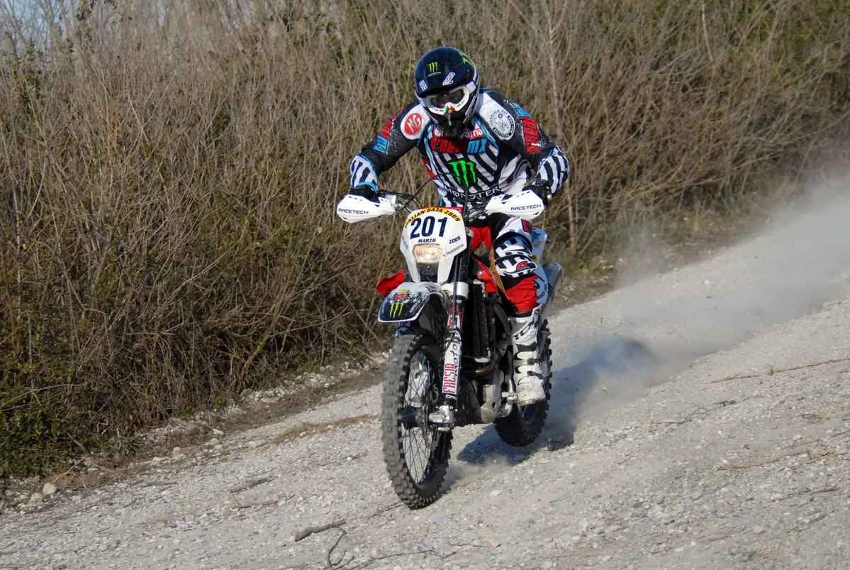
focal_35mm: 120
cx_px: 425
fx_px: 2837
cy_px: 285
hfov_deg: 17.0
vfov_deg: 11.5
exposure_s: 1/2500
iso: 400
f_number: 4.5
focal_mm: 80
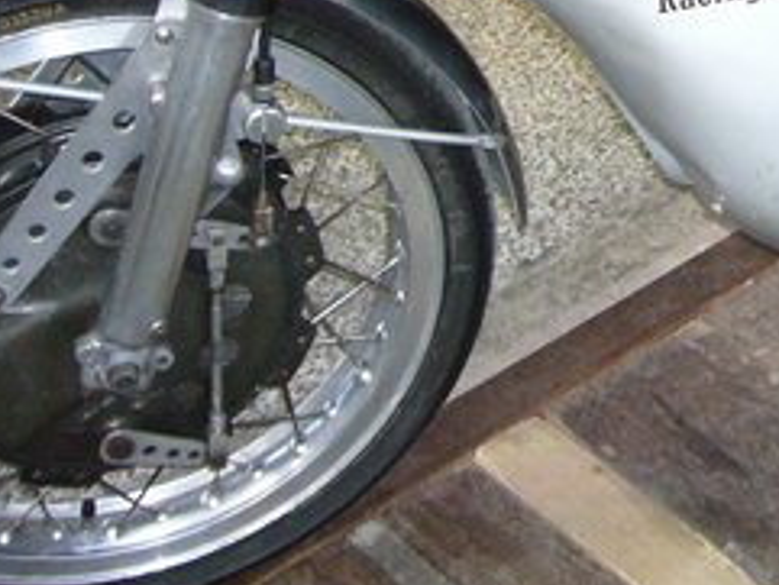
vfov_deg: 15.3
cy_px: -113
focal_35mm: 93
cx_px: 912
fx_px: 2094
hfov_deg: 19.9
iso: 200
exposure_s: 1/30
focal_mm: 4.6
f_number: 2.8
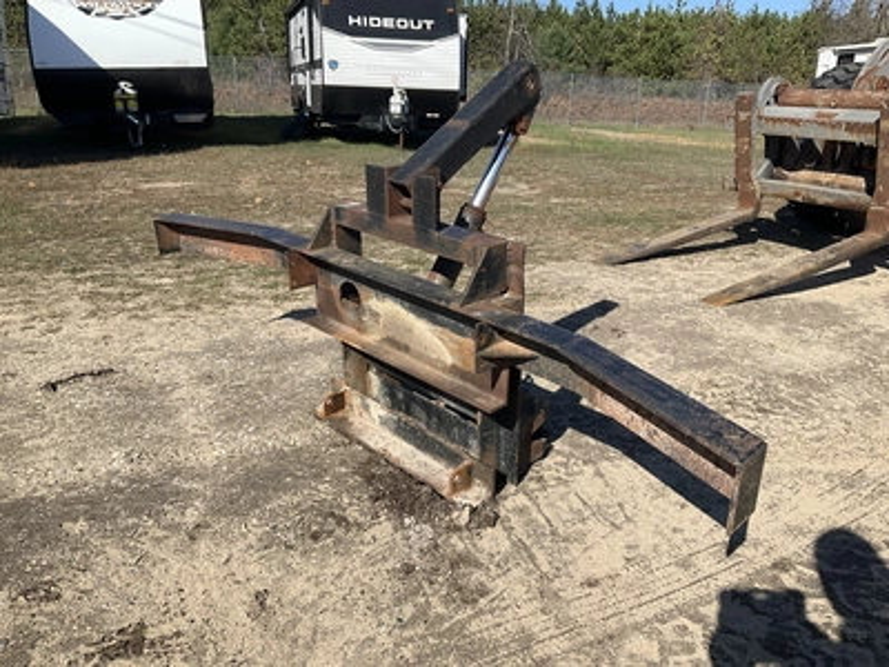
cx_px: 444
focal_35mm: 29
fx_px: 745
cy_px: 334
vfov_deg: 48.2
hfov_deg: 61.7
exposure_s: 1/1848
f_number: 1.8
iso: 25
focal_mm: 3
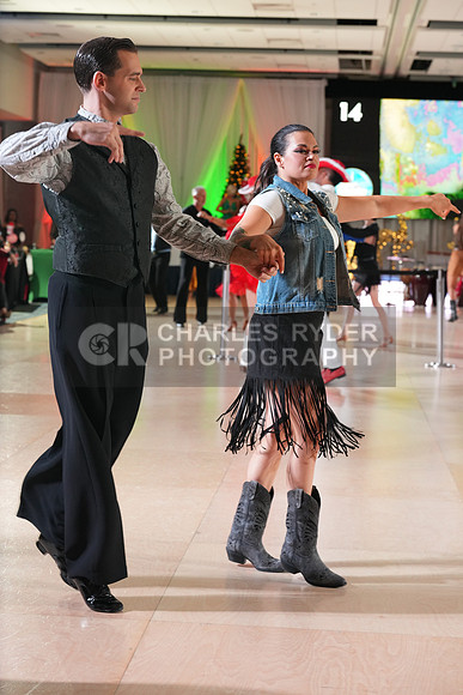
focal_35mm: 70
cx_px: 232
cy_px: 348
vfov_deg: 28.8
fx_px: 1350
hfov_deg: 19.5
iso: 2000
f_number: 5.6
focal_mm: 70
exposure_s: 1/200
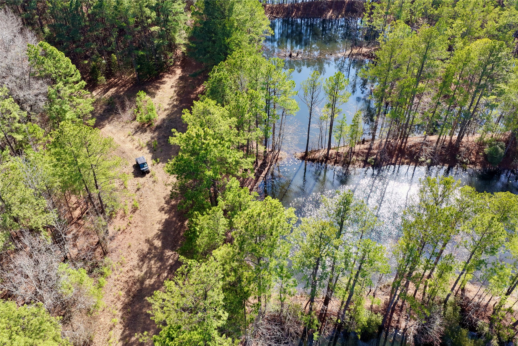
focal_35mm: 28
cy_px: 173
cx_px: 259
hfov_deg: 65.5
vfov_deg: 46.4
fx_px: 403
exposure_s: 1/1250
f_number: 2.8
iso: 400
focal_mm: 14.45
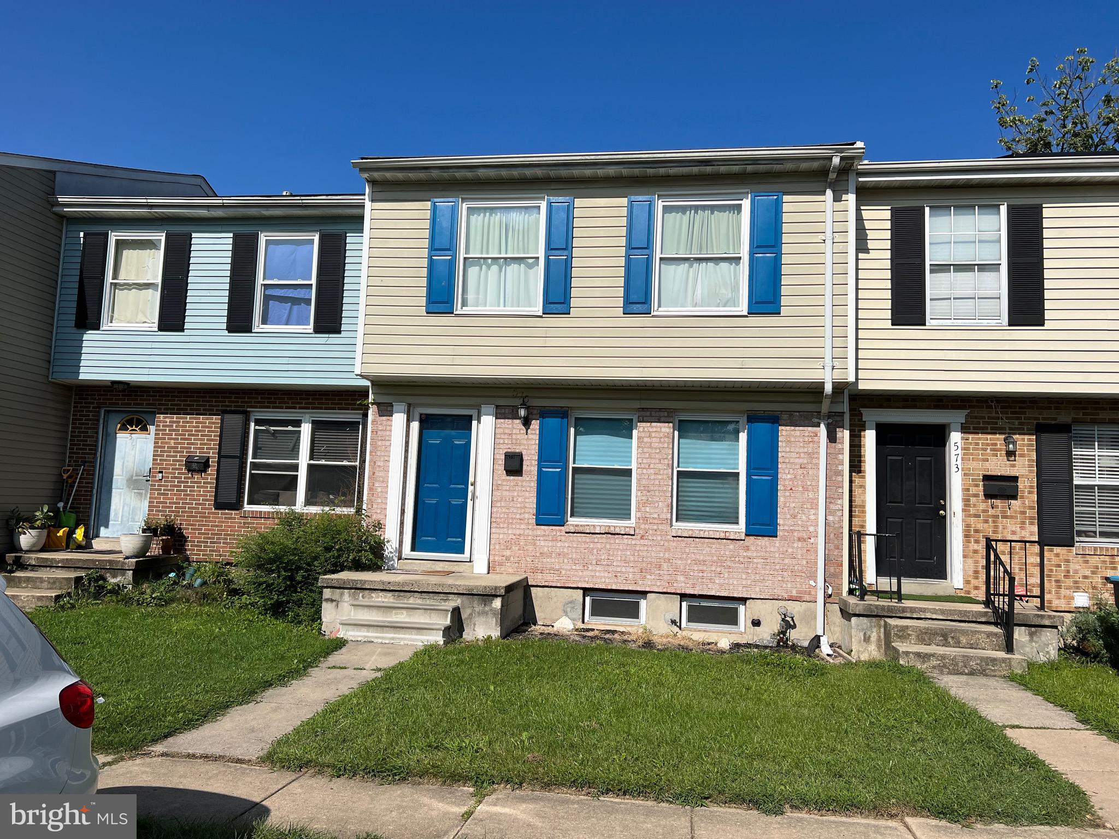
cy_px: 420
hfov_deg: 67.3
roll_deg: -2.0
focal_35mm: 26
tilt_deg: +5.2
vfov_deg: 53.1
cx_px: 560
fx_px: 840
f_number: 1.5
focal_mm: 5.7
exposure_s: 1/9434
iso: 50
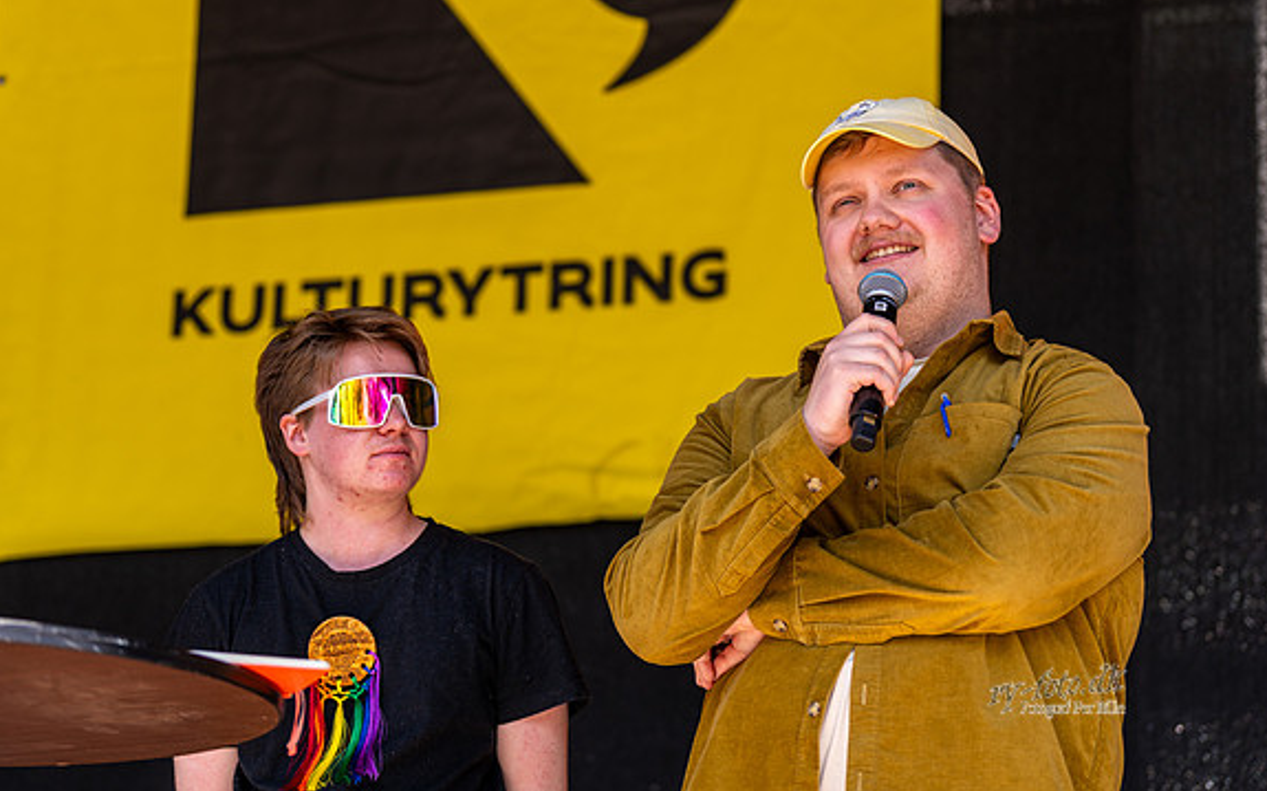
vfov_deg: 11.9
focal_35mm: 110
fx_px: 3797
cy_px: 271
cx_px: 673
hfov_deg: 18.9
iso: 64
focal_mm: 84
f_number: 2.8
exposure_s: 1/400
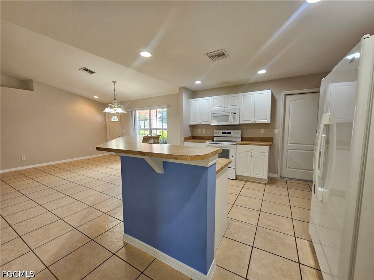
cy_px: 140
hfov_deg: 106.2
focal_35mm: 13
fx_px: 140
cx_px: 187
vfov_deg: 89.9
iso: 200
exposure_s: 1/60
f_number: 2.2
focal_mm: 2.2
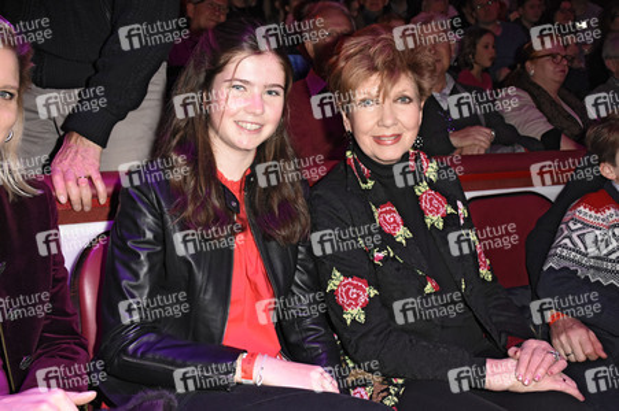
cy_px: 206
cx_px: 310
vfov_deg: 34.2
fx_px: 670
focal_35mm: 39
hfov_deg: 49.6
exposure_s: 1/125
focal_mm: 26
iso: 2500
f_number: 6.3
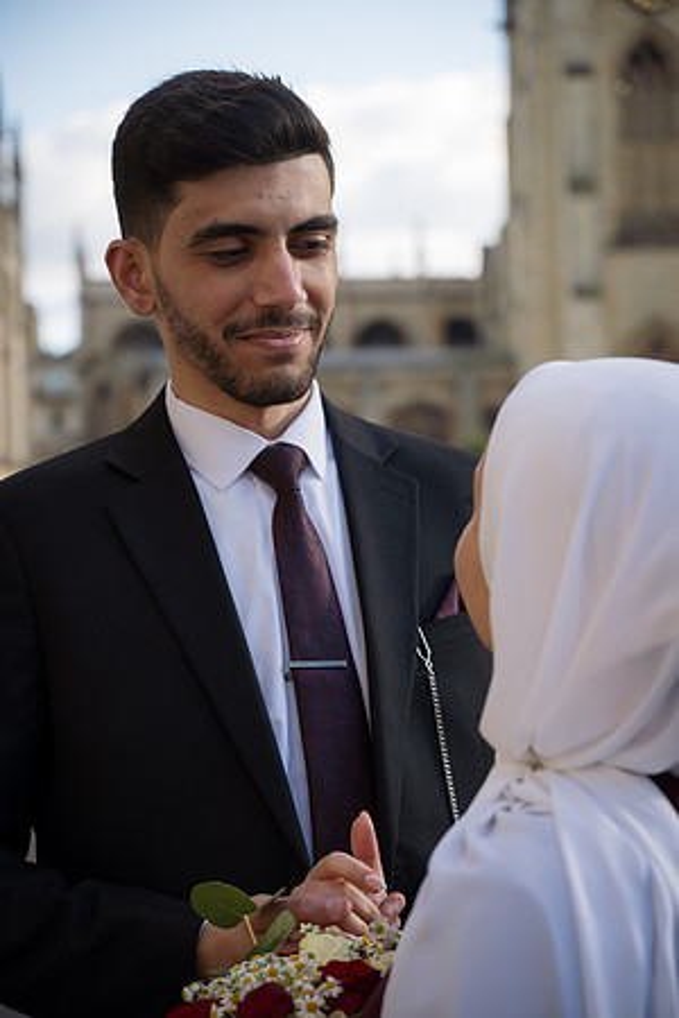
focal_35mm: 69
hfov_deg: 19.7
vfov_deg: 29.2
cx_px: 340
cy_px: 509
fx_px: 1952
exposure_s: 1/200
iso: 100
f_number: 4
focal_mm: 69
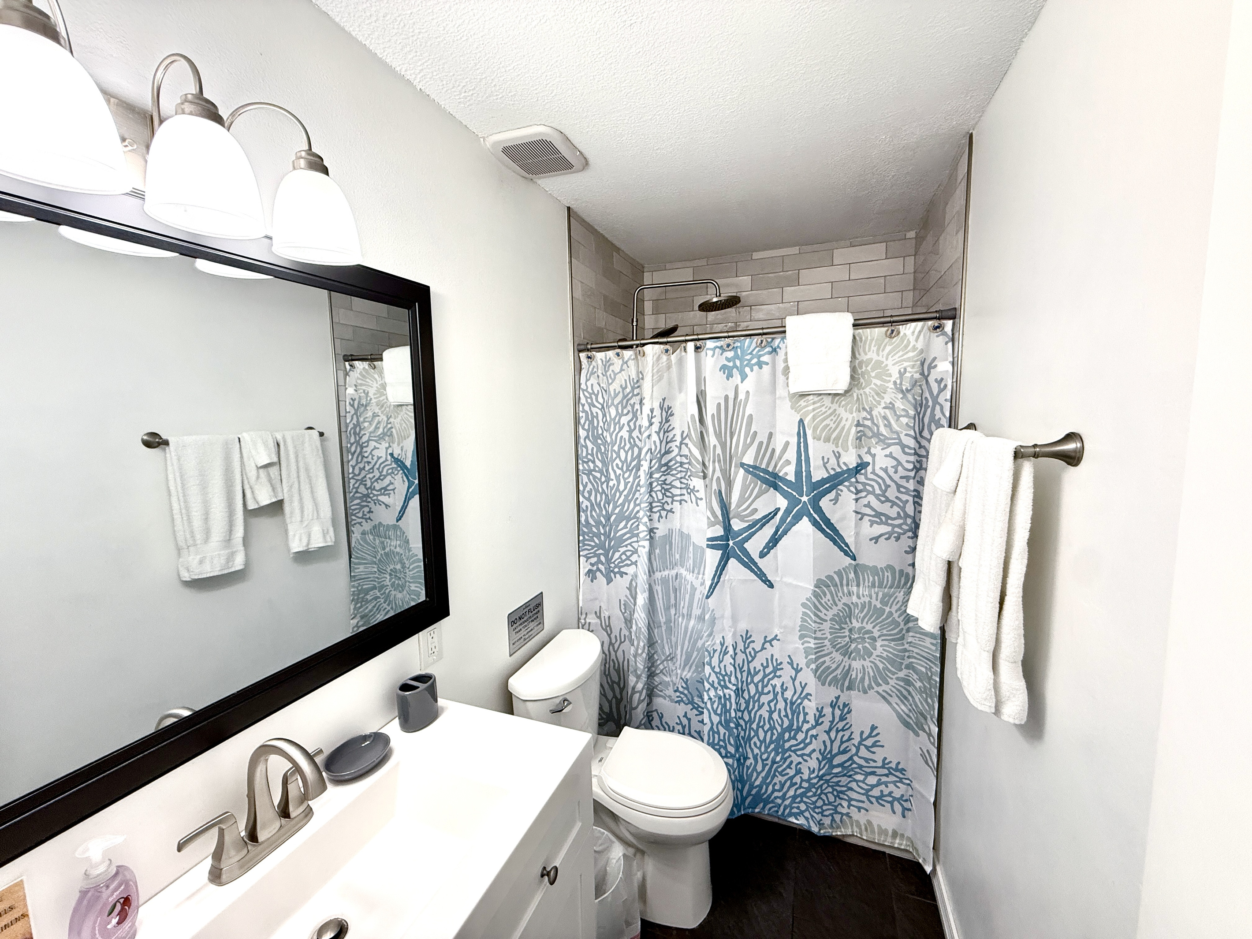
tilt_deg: -7.1
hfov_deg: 102.1
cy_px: 470
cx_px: 626
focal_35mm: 14
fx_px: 506
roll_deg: +1.0
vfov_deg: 85.7
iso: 200
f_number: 2.2
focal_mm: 2.22
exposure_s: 1/120
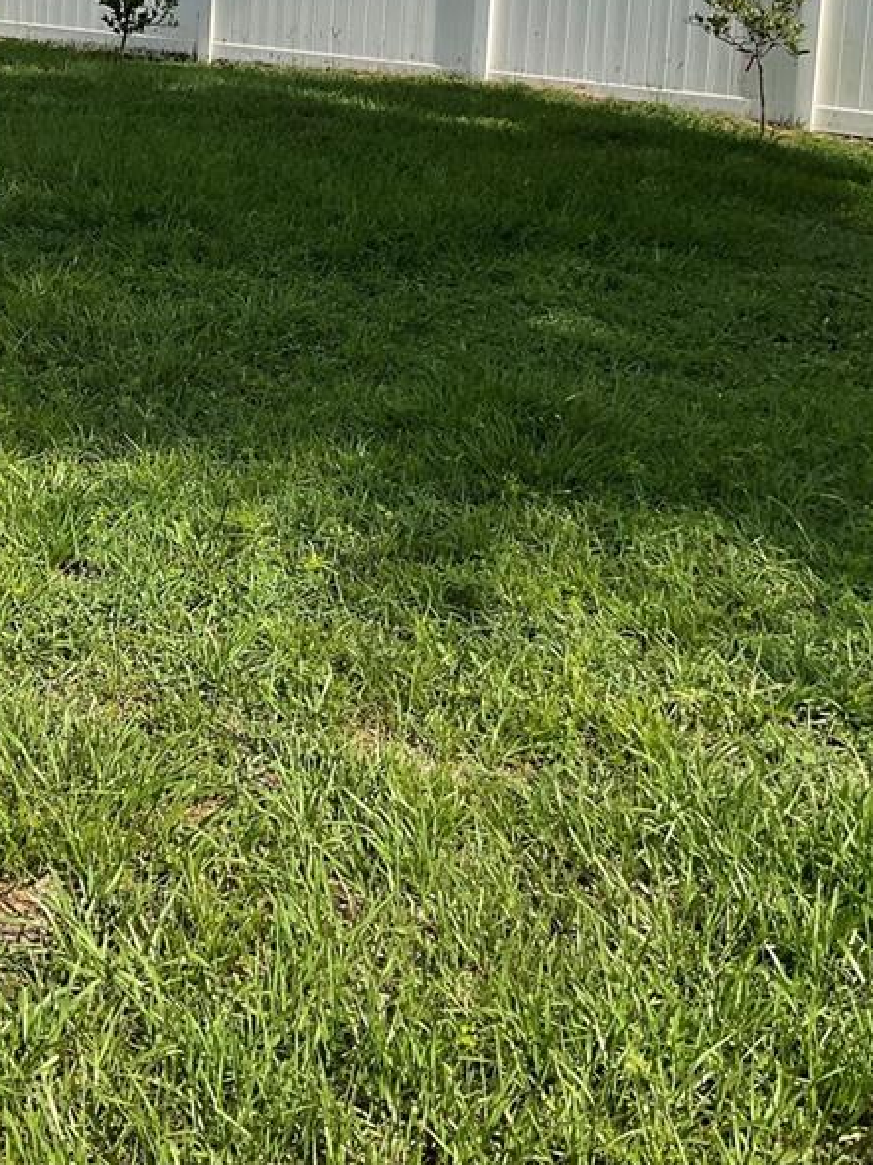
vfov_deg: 31.2
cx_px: 231
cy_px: 116
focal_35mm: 59
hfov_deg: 24.6
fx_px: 1985
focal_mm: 3
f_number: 1.8
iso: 16
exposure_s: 1/3322
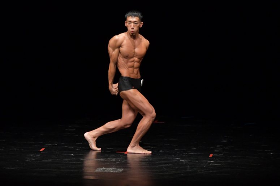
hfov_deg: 7.2
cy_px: 93
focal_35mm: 285
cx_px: 140
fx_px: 2216
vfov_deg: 4.8
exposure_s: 1/400
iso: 3200
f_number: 5.6
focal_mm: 190
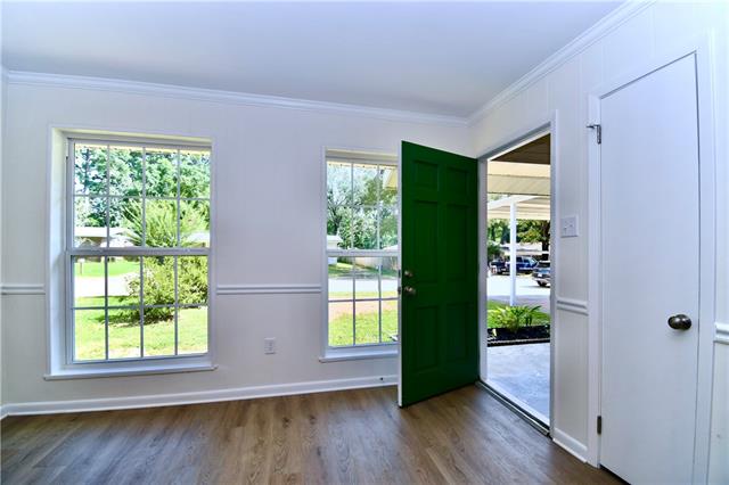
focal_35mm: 15
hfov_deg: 100.4
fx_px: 304
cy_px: 242
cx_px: 364
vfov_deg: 77.3
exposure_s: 1/125
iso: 200
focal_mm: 10
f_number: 5.6
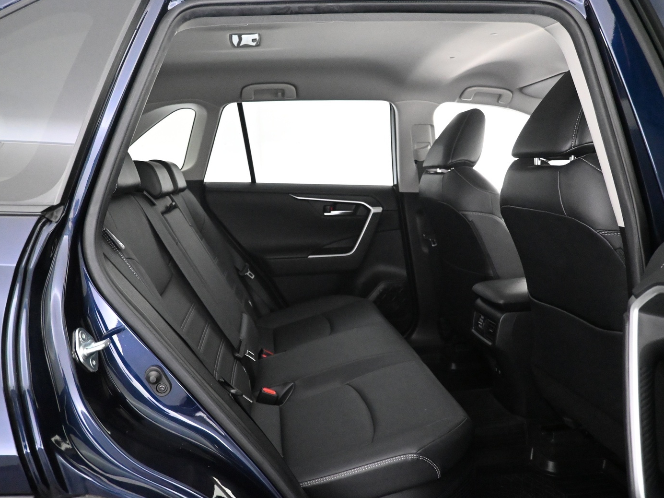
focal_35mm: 27
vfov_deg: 51.3
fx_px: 518
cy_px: 240
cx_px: 313
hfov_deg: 65.3
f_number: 3.5
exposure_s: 1/60
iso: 8000
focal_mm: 16
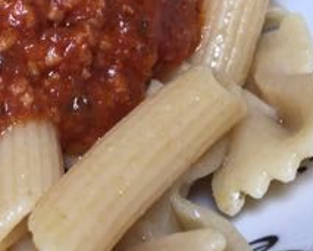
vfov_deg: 17.9
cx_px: -129
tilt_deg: -48.0
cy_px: 34
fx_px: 788
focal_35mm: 85
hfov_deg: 20.0
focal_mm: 4.15
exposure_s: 1/30
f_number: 2.2
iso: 32
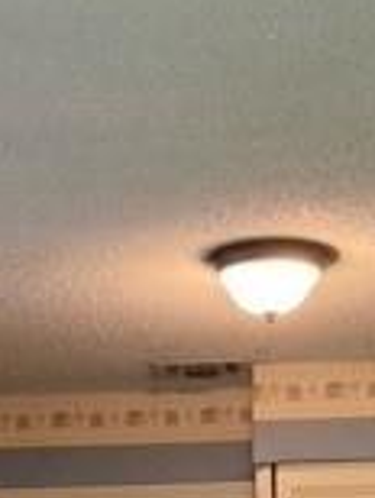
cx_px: 175
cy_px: 893
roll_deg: +0.4
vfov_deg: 14.8
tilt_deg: -2.6
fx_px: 1671
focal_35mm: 116
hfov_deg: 12.8
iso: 250
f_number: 1.8
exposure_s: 1/60
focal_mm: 3.99
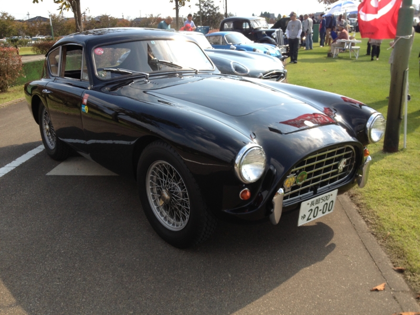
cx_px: 210
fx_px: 425
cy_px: 158
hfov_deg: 52.6
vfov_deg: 40.7
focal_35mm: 35
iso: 50
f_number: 2.4
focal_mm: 4.28
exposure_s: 1/890
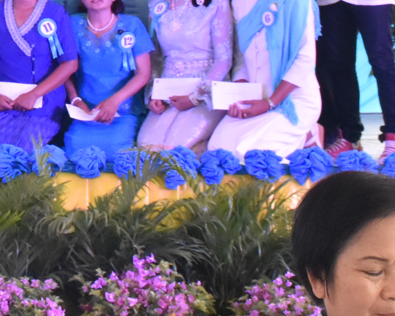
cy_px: -50
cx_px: -251
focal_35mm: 212
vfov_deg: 7.2
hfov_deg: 8.8
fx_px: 2478
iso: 2000
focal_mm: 34
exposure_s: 1/250
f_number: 8
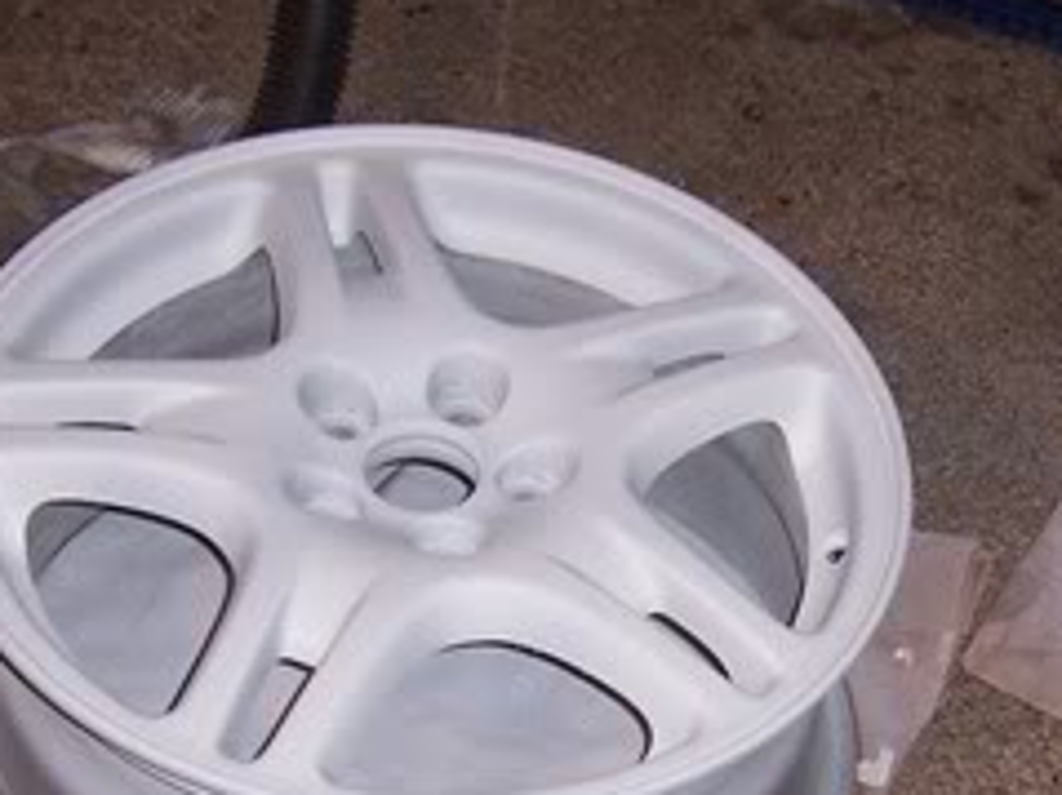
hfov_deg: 16.6
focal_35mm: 118
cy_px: 1048
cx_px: 760
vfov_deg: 12.2
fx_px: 3618
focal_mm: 7.3
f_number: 3.3
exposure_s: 1/60
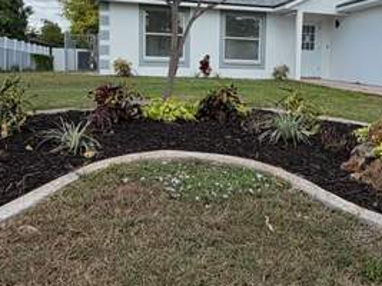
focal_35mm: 42
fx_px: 463
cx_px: 276
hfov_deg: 43.7
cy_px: 104
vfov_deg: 34.1
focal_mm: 2.22
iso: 25
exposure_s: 1/770
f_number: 2.2
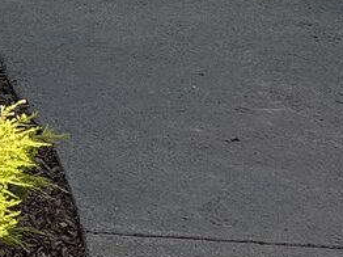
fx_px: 1574
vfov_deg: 8.9
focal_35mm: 159
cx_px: -501
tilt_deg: -10.0
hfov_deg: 10.5
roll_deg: -0.3
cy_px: -197
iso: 64
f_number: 1.6
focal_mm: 5.96
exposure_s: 1/1263
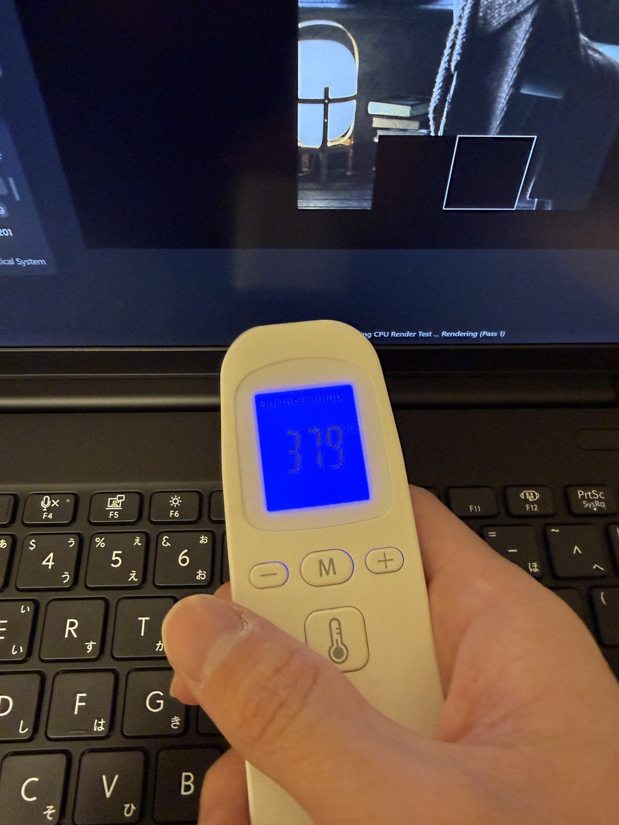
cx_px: 310
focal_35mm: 24
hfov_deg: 56.8
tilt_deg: -63.4
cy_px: 412
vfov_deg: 71.6
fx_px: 572
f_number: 2.2
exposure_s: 1/60
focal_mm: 2.22
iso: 400
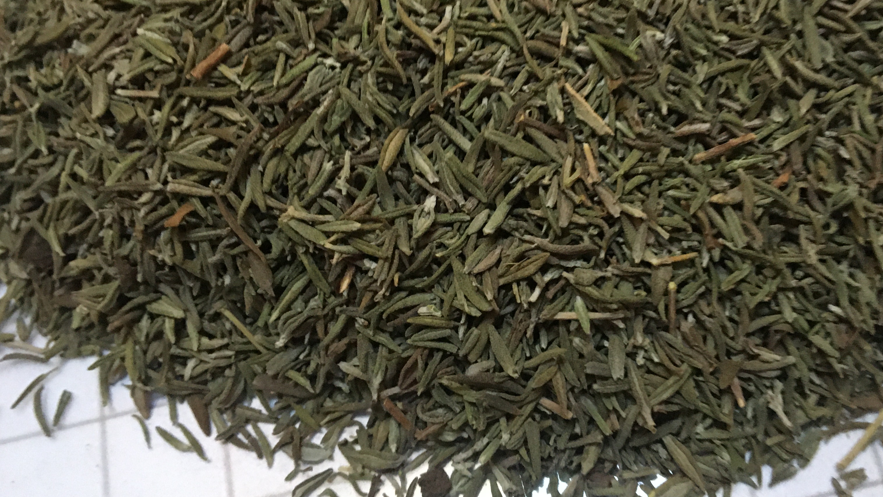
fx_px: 983
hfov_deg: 48.2
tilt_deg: -64.2
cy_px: 148
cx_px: 503
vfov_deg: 28.1
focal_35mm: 42
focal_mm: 4.15
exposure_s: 1/17
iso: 250
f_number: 2.2
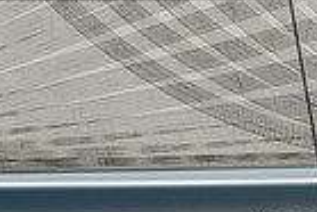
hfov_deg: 2.0
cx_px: -144
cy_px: 104
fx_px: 9247
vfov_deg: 1.3
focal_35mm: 1049
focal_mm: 135
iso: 160
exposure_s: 1/800
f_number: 6.3
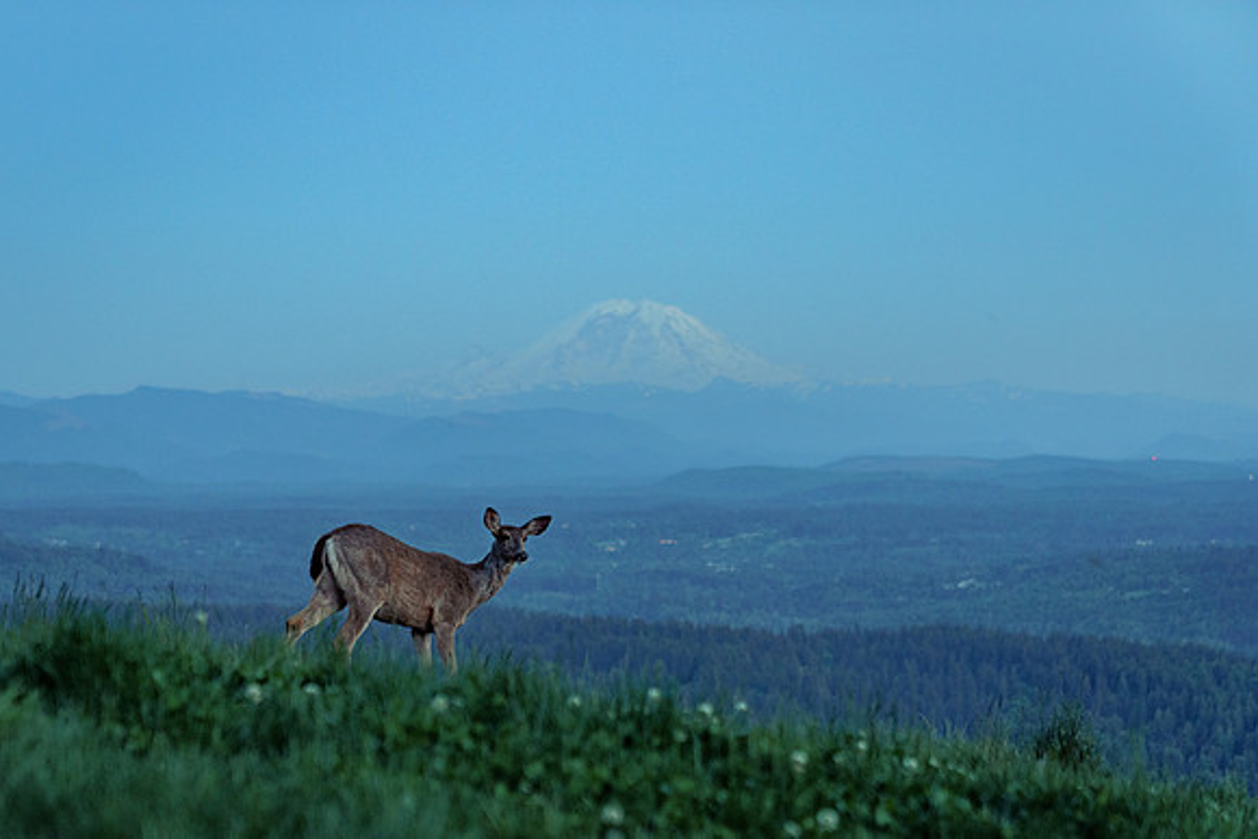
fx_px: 2936
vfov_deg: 16.3
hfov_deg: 24.1
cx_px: 503
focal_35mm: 84
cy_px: 503
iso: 640
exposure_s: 1/60
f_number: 2.8
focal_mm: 70
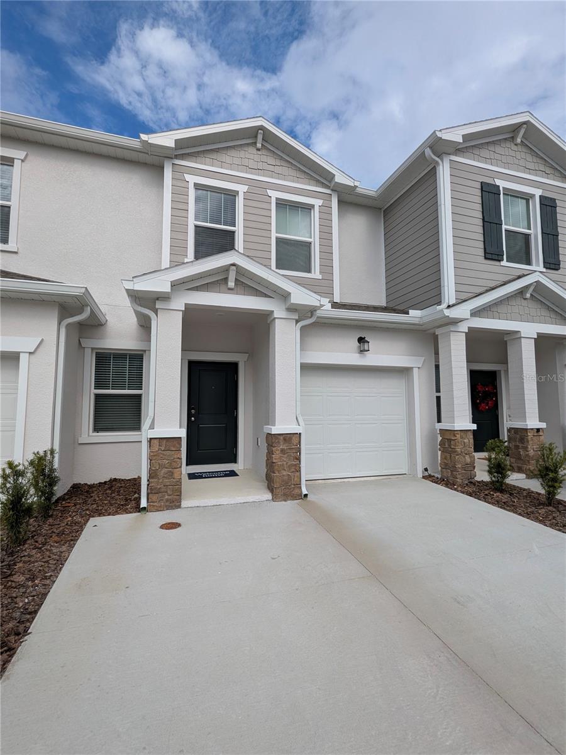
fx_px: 349
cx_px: 283
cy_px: 378
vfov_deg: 94.5
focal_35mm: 16
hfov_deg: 78.1
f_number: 2.2
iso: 44
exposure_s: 1/1350
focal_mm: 2.22
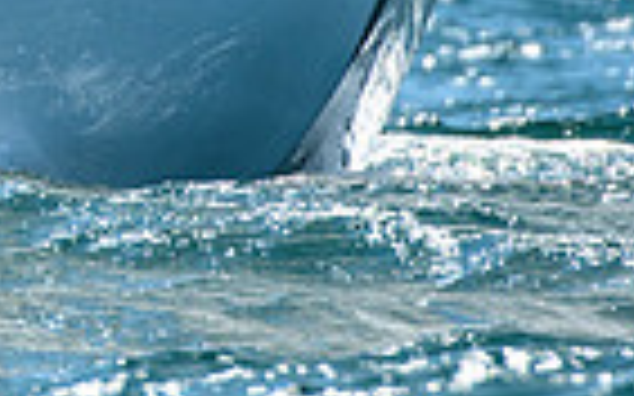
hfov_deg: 0.8
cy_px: -295
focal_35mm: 2579
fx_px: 44544
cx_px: -445
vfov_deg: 0.5
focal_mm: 400
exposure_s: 1/2500
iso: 400
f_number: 5.6
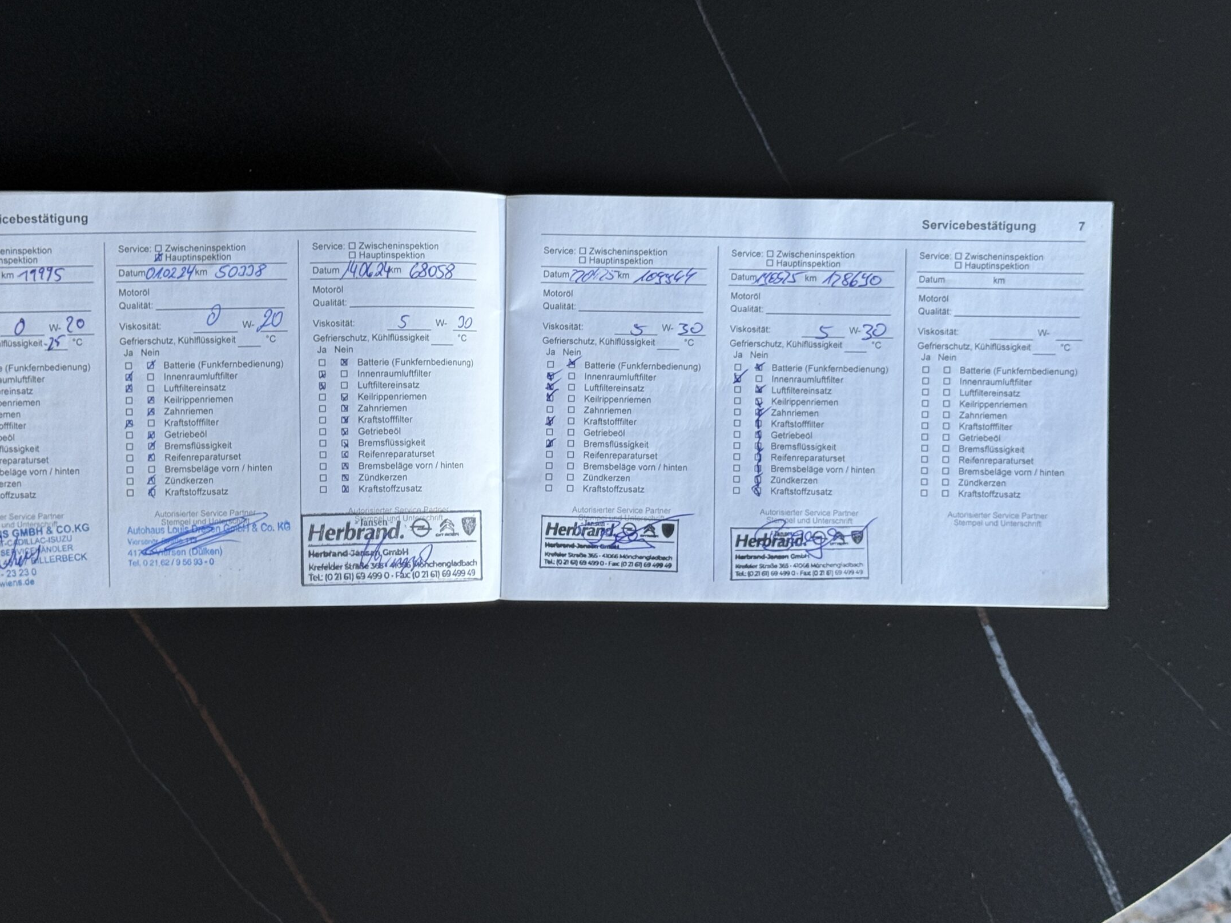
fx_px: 2027
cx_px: 554
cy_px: 408
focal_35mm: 57
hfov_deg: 33.8
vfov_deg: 25.6
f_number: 1.78
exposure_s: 1/64
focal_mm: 6.76
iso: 100
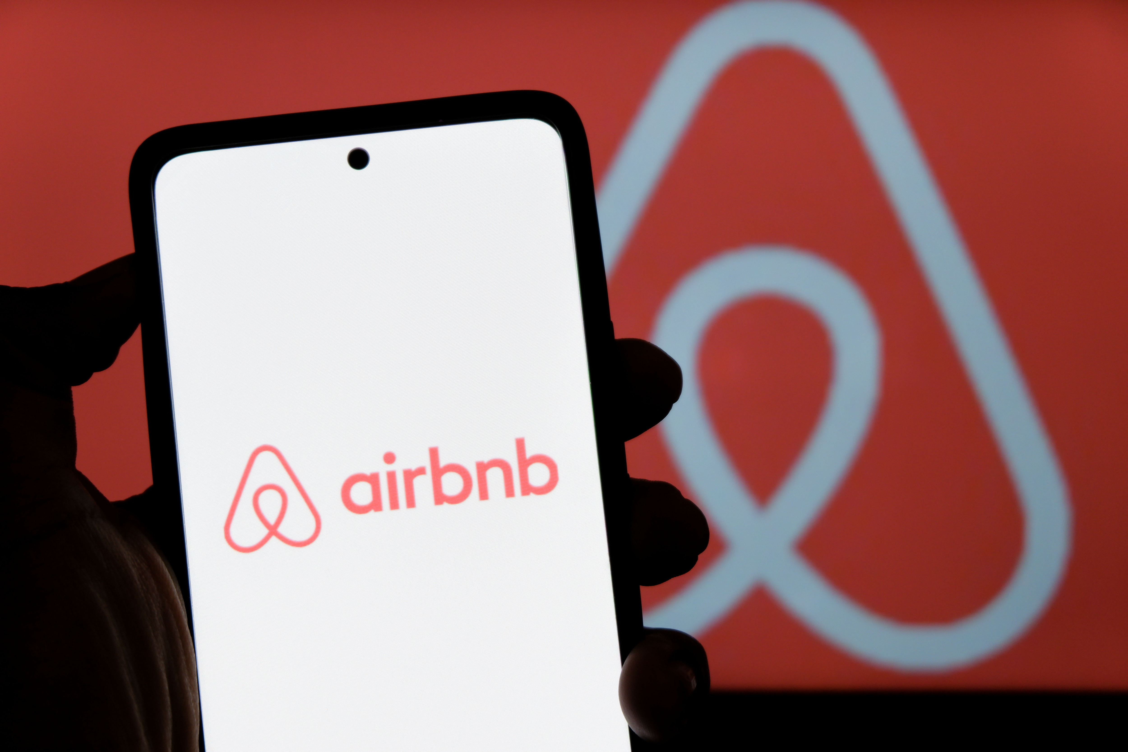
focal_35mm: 75
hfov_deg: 27.0
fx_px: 2350
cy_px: 376
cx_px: 564
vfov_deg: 18.2
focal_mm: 50
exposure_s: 1/80
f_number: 5.6
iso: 200
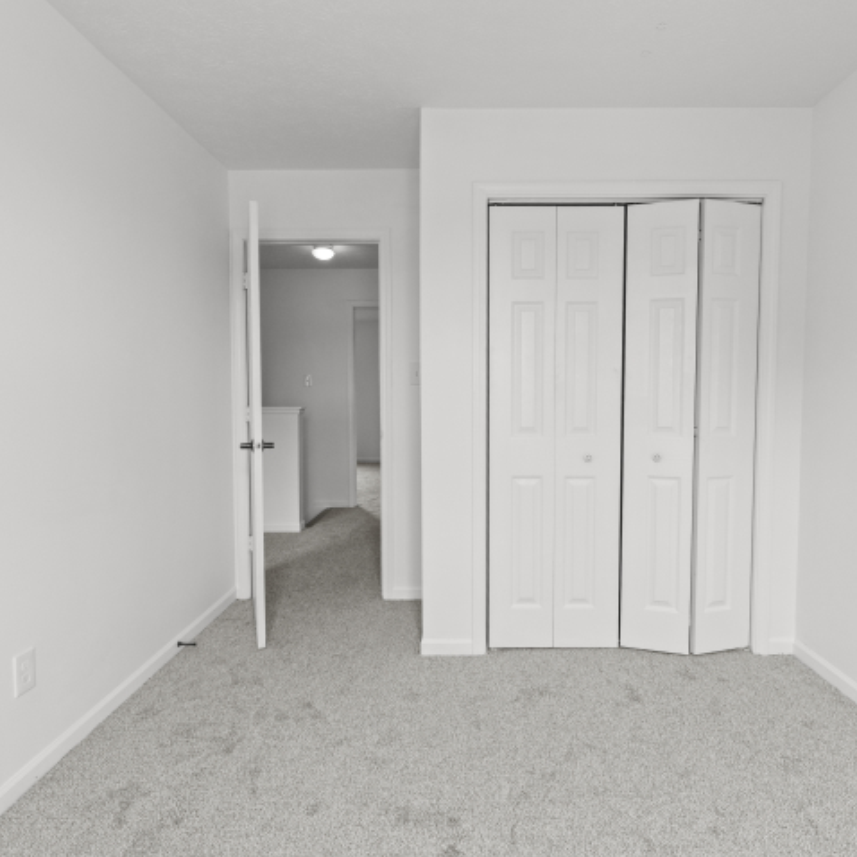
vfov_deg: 74.8
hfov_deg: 74.6
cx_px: 475
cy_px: 423
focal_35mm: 20
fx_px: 560
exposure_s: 1/15
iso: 250
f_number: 9
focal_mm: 10
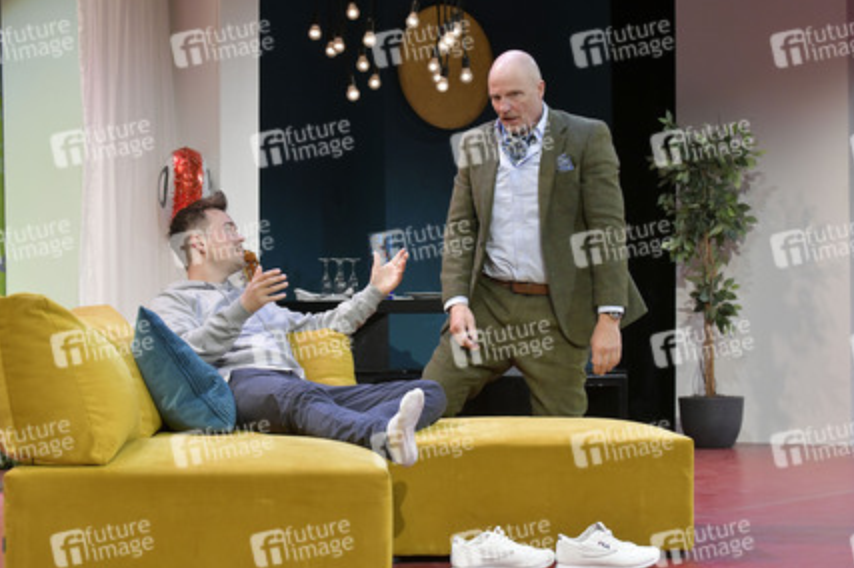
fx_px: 1754
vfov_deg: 18.4
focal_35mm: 74
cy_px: 294
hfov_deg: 27.4
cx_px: 449
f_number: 5.6
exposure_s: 1/250
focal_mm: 70
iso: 2500
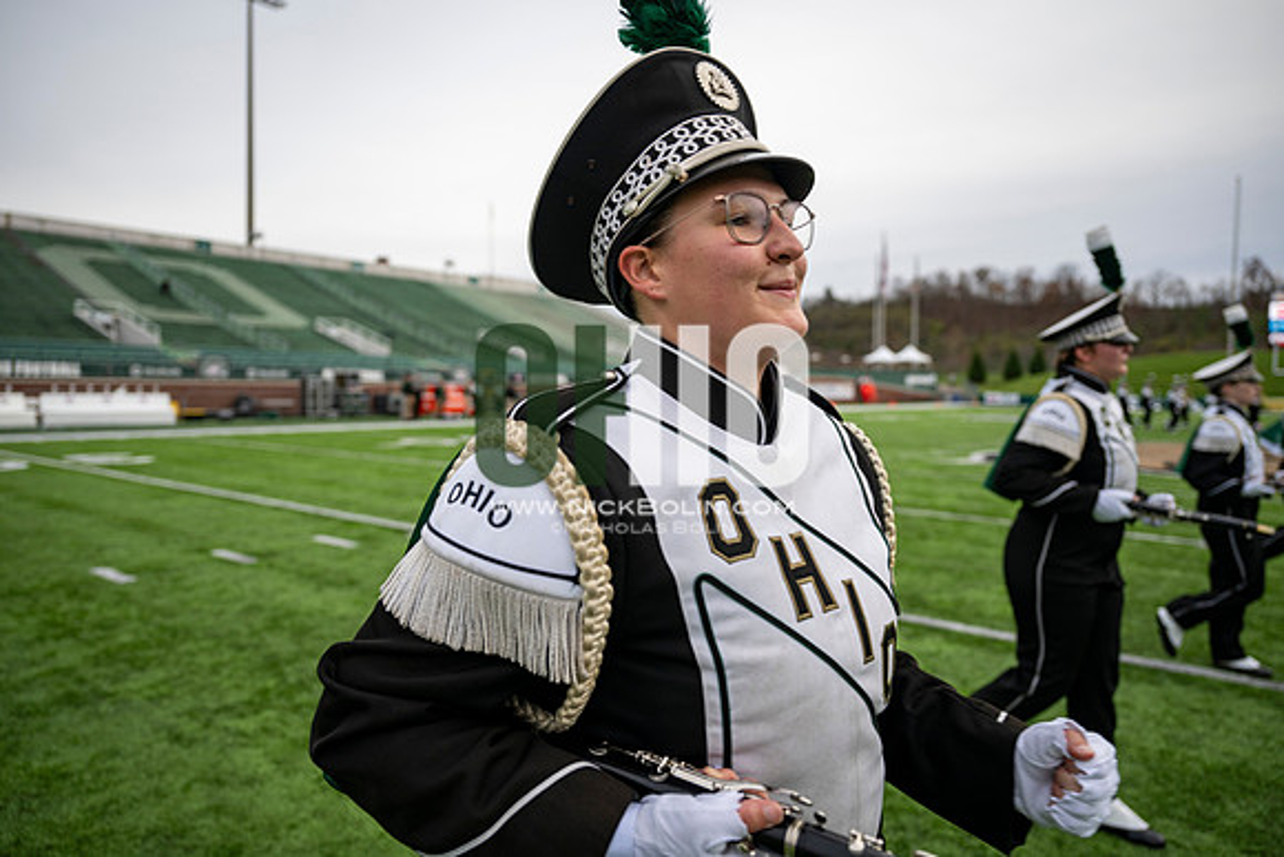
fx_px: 856
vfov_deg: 53.2
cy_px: 428
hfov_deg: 73.7
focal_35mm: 24
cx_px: 642
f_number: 2.8
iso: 200
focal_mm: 24
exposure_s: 1/500
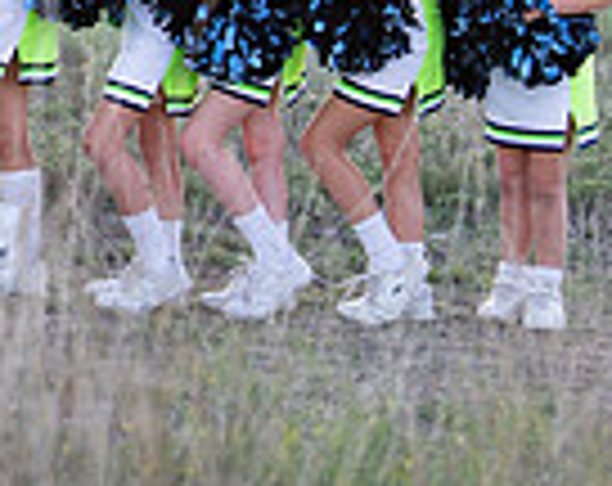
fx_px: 4317
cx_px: -589
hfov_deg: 7.8
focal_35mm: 239
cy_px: -110
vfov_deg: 6.4
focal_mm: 50
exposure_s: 1/500
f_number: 1.2
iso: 160
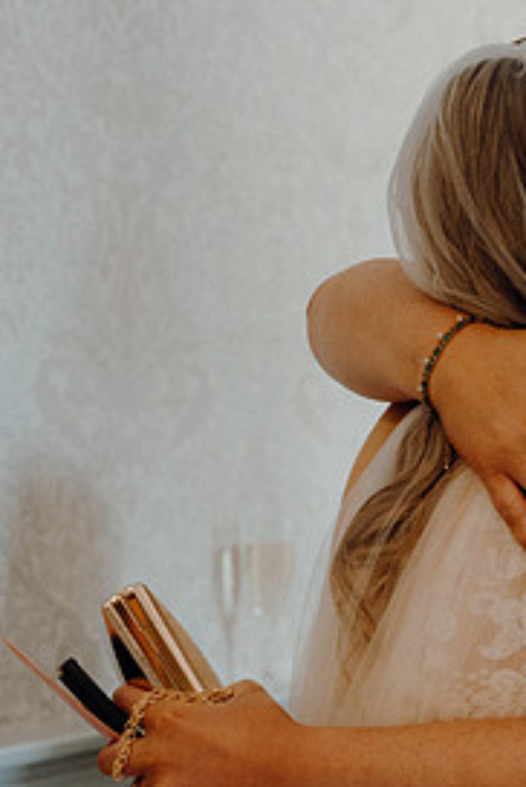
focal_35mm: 115
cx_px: 749
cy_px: 485
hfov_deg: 11.5
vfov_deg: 17.8
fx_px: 2514
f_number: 3.5
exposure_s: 1/200
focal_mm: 54
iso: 1000
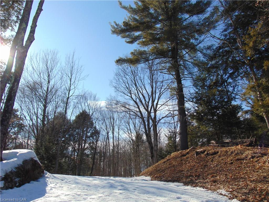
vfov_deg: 54.9
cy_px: 101
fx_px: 194
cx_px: 134
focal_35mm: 25
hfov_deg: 69.4
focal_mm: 4.5
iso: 80
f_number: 7.7
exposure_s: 1/250
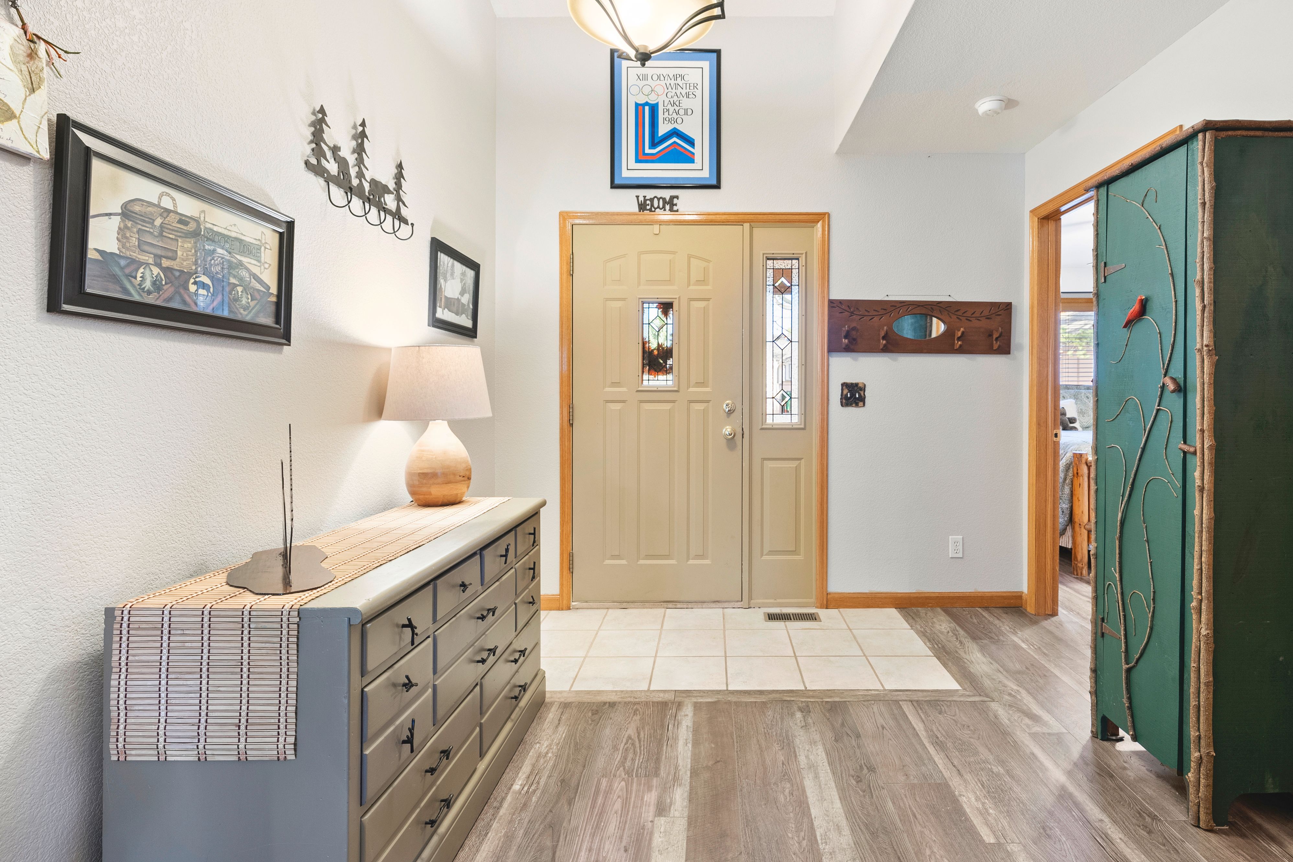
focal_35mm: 17
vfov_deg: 70.4
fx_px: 611
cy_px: 404
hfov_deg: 93.2
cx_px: 681
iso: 800
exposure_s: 1.3
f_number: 8
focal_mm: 16
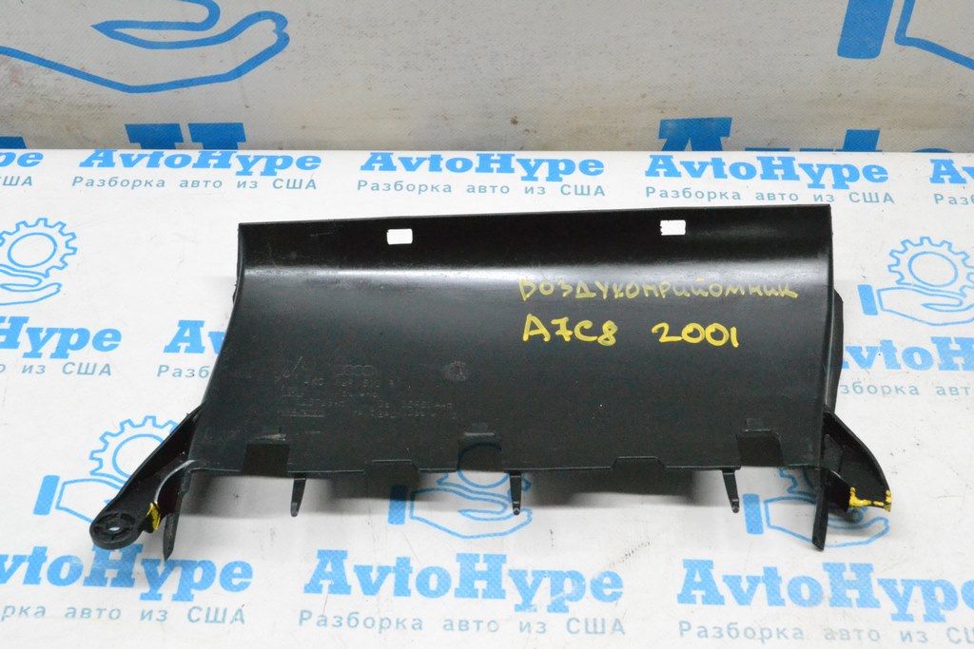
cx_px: 487
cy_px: 324
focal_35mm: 48
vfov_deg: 28.1
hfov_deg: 41.1
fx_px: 1299
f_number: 11
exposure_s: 1/125
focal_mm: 32
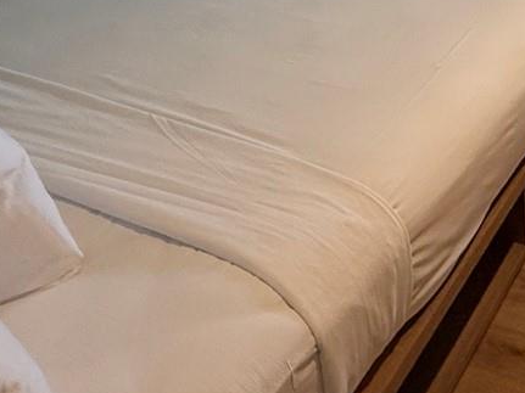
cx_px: 557
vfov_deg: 23.1
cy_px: -183
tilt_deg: -12.7
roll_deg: +2.9
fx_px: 788
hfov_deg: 32.9
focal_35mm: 52
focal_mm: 2.22
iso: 200
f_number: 2.2
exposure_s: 1/120
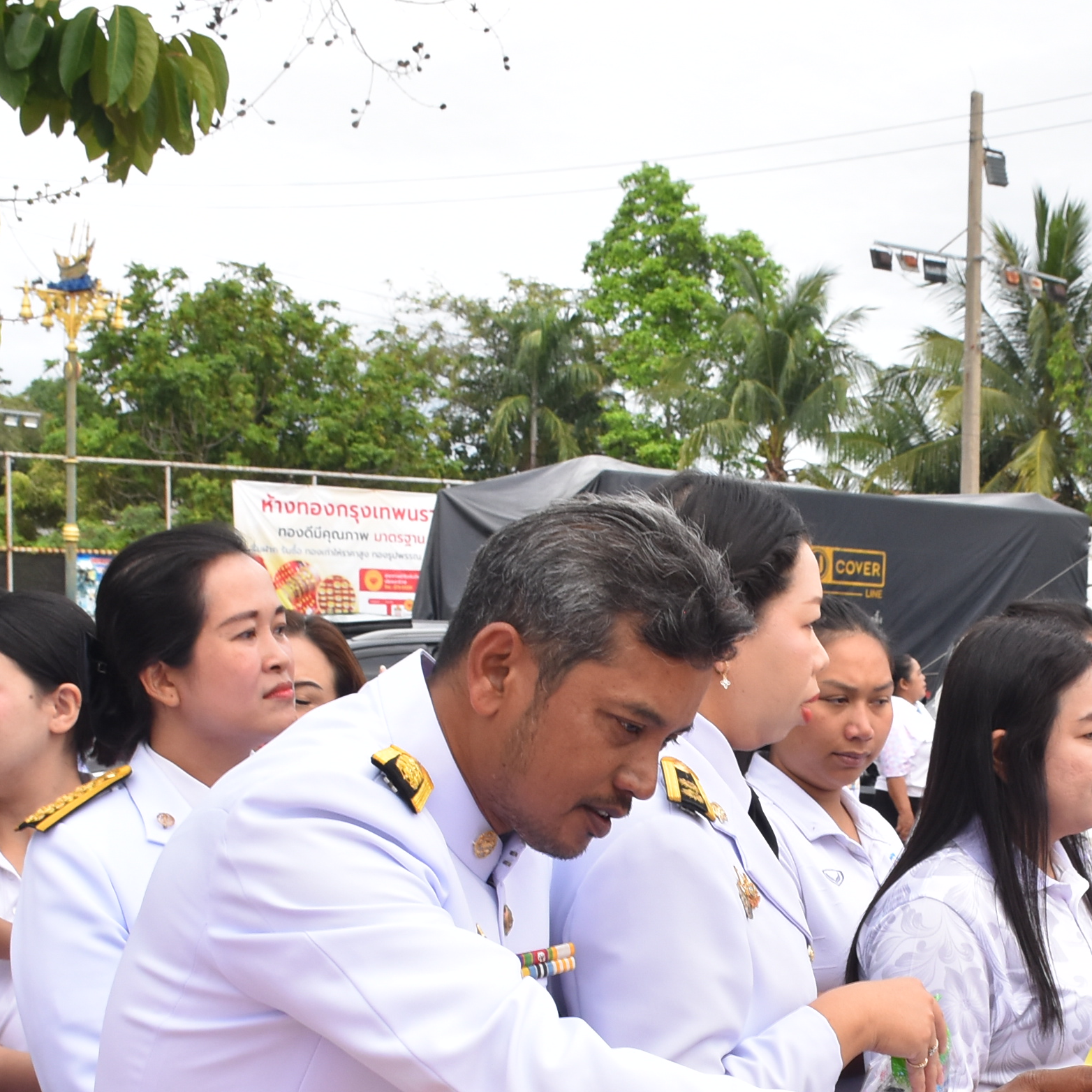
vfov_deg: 25.4
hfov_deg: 25.6
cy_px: 950
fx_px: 2356
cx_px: 895
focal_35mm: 66
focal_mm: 18
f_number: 8
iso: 400
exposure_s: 1/200
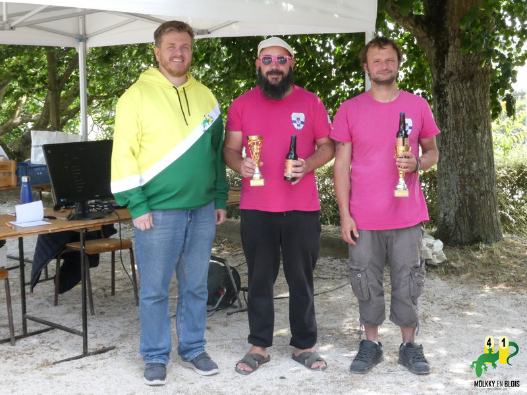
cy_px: 198
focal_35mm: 54
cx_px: 264
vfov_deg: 27.0
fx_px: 822
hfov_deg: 35.5
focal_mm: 9.6
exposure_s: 1/80
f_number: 8
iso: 400
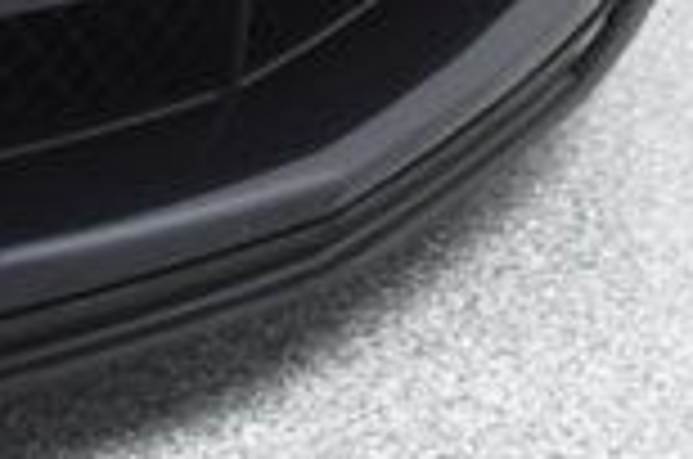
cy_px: -702
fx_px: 3842
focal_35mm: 200
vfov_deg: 6.5
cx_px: -1089
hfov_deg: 9.1
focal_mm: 20
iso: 100
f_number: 7.1
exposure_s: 1/160
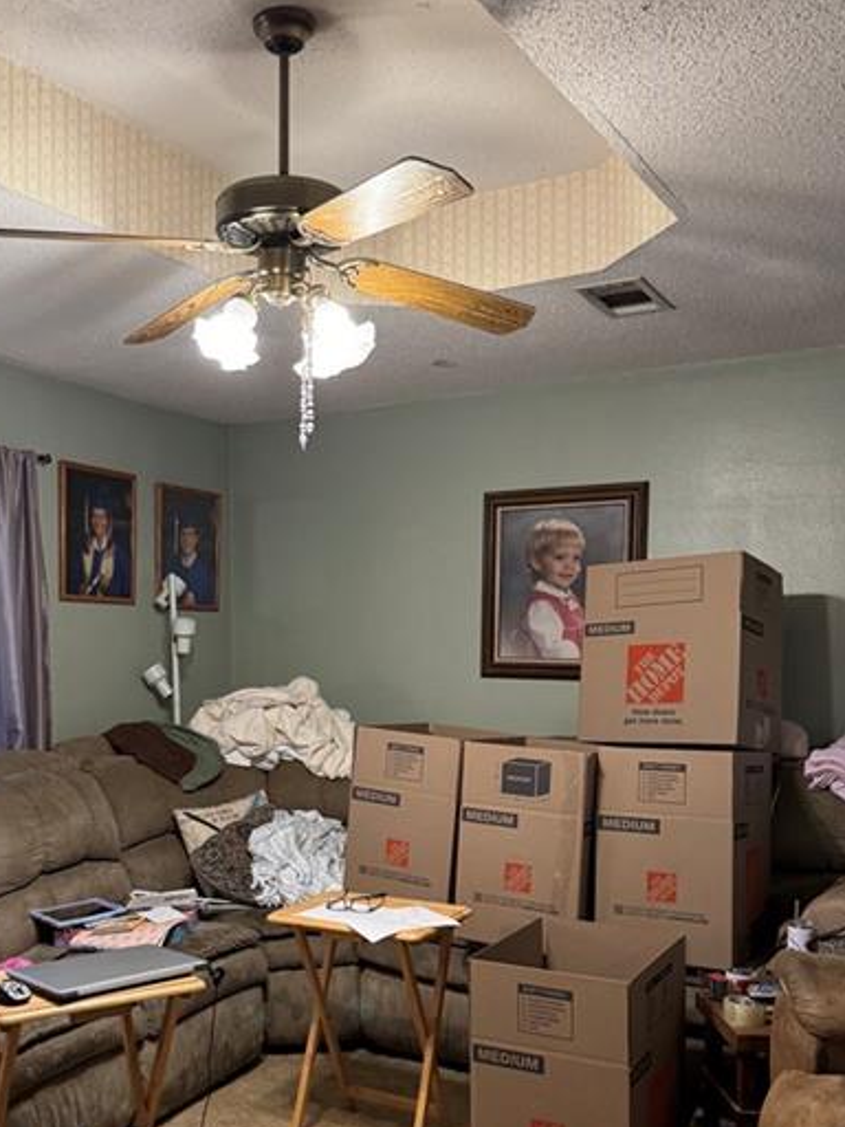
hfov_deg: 39.2
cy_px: 665
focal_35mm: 36
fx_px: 1172
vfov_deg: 51.1
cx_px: 288
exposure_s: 1/60
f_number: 1.78
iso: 250
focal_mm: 6.76
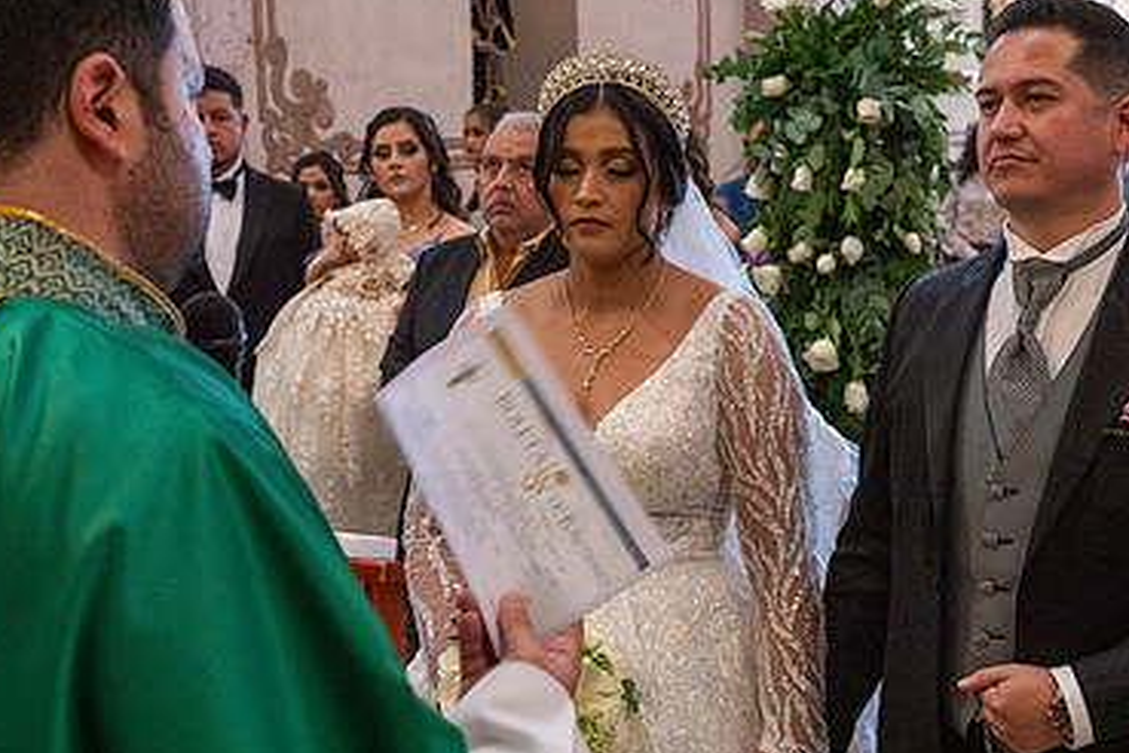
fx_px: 1725
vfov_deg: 24.6
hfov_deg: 36.2
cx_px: 649
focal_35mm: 55
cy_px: 433
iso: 2500
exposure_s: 1/100
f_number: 5
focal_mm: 35
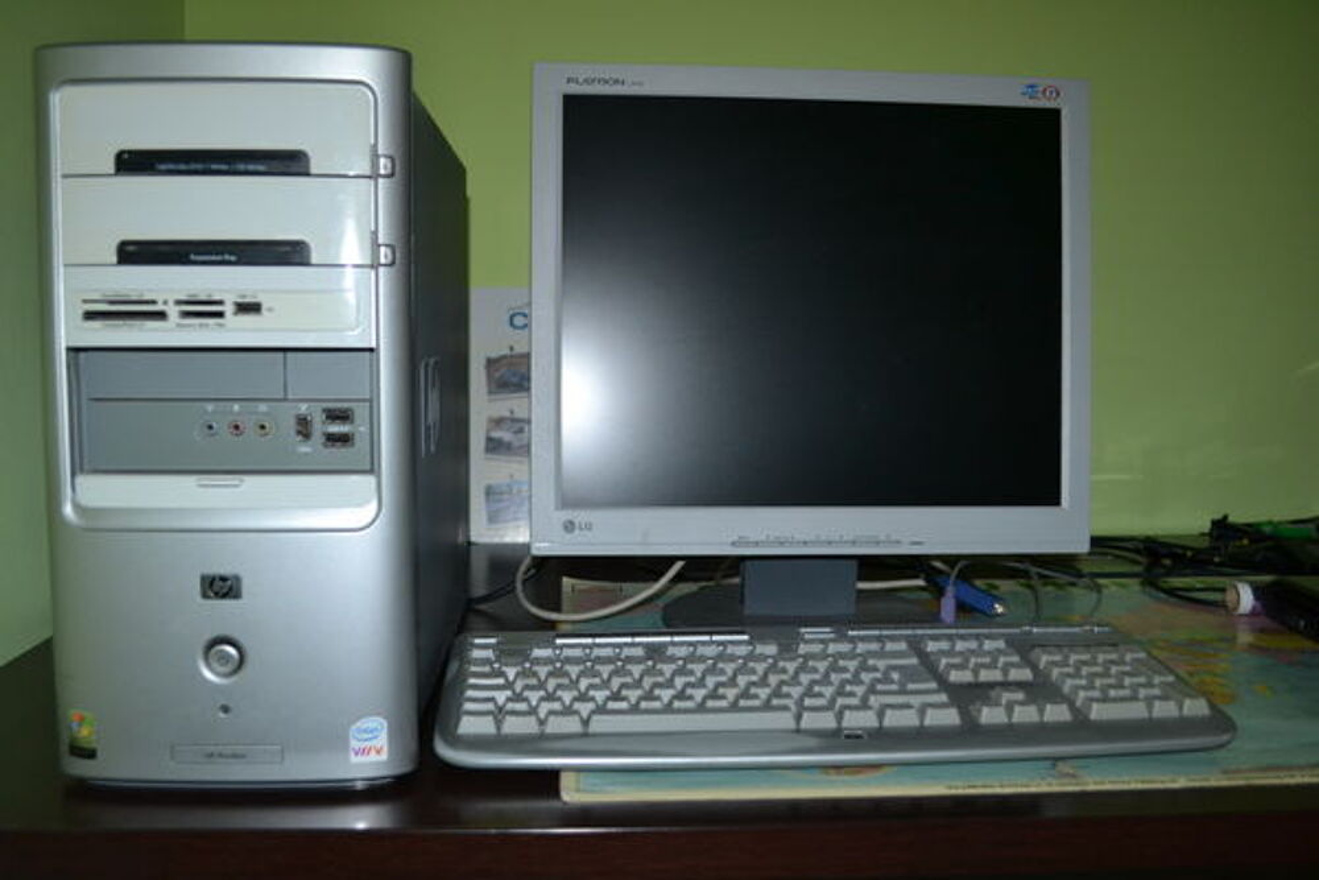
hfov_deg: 57.2
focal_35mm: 33
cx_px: 660
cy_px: 440
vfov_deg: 40.0
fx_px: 1209
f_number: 3.8
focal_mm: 22
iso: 1000
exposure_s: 1/60
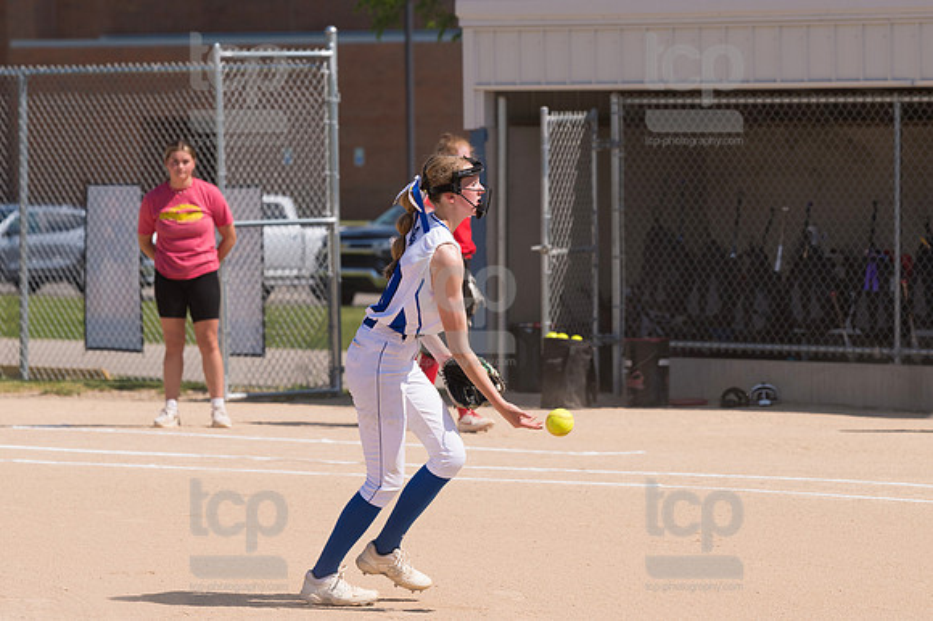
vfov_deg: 6.1
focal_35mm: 225
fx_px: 5828
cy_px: 310
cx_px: 466
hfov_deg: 9.2
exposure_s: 1/1600
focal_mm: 150
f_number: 5.6
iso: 250
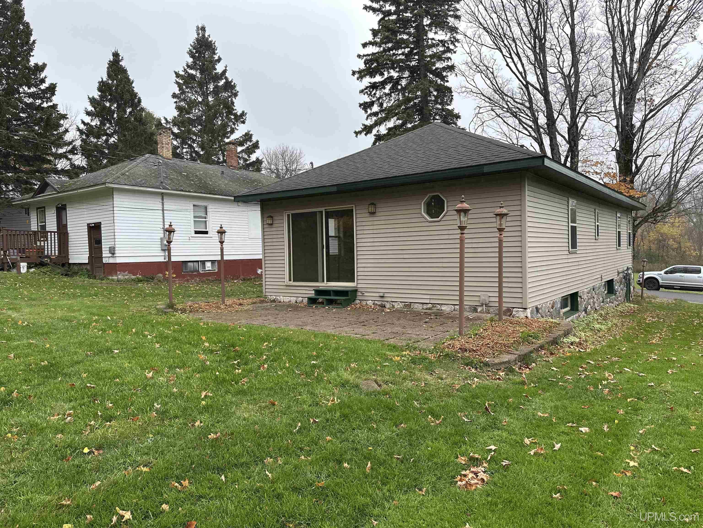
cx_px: 352
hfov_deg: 71.6
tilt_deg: -1.0
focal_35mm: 24
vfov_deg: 56.8
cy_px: 264
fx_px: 487
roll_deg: +2.1
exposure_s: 1/361
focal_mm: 6.86
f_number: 1.78
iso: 80
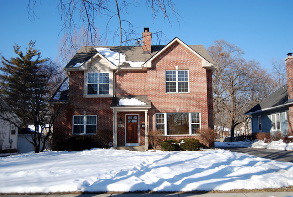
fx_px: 269
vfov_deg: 40.2
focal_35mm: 33
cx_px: 146
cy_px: 98
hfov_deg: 57.1
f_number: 3.8
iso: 200
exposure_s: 1/1250
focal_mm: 22
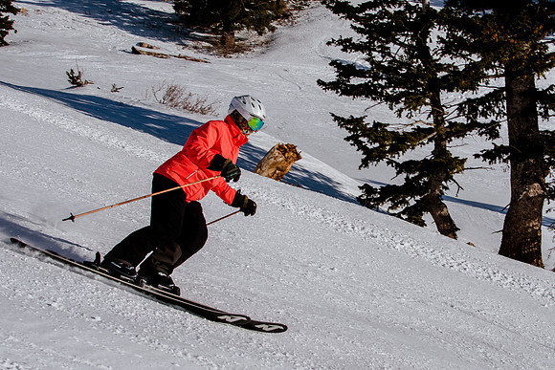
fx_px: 1040
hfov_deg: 29.7
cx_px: 356
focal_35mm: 67
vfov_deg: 20.2
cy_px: 188
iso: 160
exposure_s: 1/1000
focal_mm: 32
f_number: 8
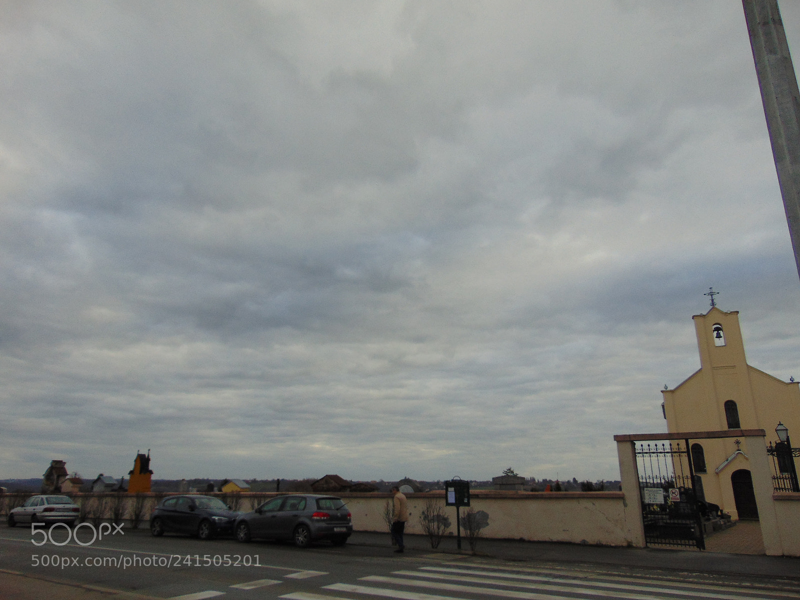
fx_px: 578
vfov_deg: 54.9
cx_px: 400
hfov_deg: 69.4
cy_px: 300
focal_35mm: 25
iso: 80
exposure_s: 1/400
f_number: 3
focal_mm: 4.5
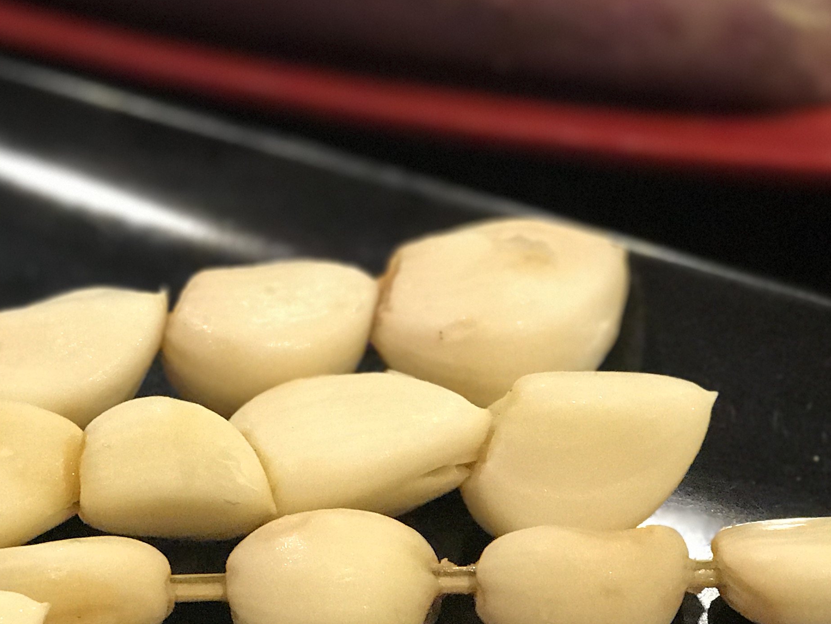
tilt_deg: -37.7
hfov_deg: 15.8
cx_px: 195
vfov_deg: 12.0
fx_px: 2977
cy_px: 359
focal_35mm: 124
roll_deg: +2.0
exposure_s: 1/50
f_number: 2.8
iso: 500
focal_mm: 6.6
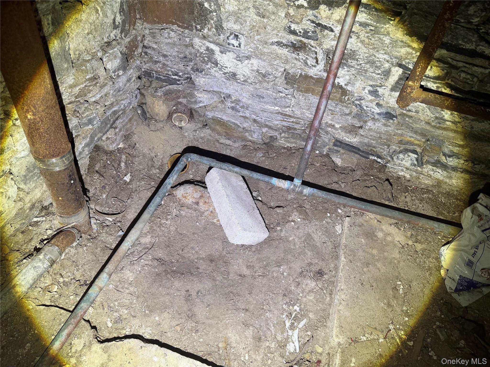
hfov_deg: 71.6
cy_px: 184
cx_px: 245
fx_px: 340
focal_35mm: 24
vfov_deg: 56.8
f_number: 1.78
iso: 250
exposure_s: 1/60
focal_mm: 6.76
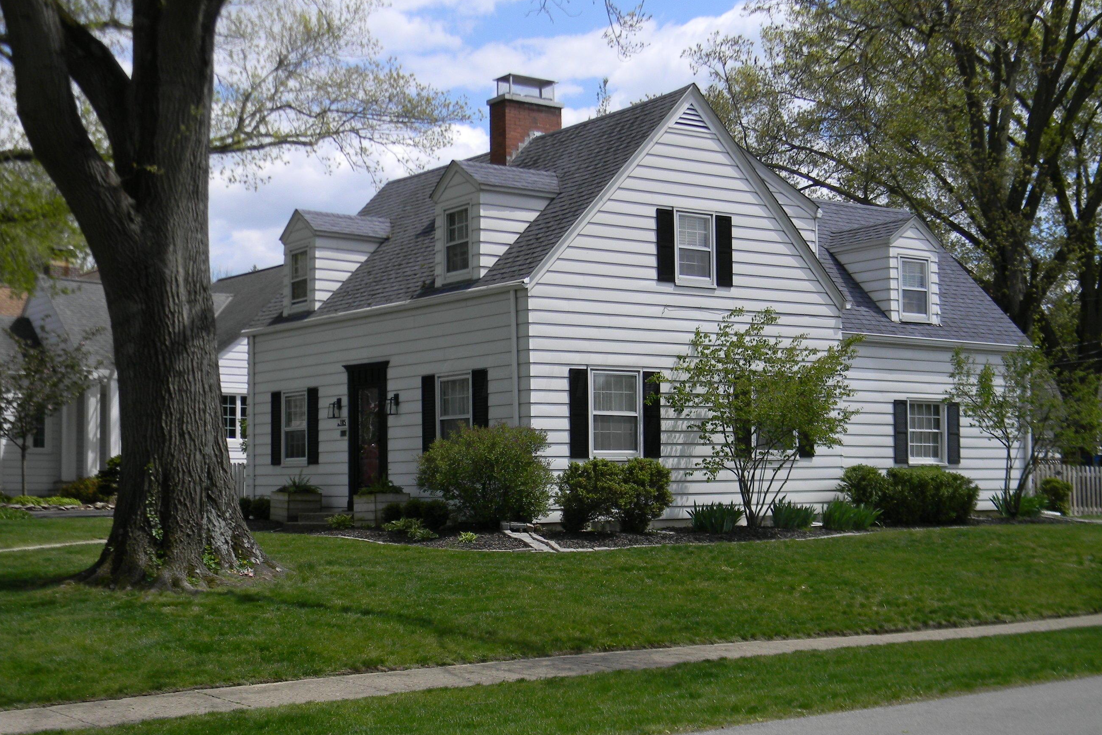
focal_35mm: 49
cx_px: 551
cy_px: 375
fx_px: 1500
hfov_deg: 40.3
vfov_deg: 27.5
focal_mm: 8.6
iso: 80
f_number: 3.9
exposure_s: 1/868
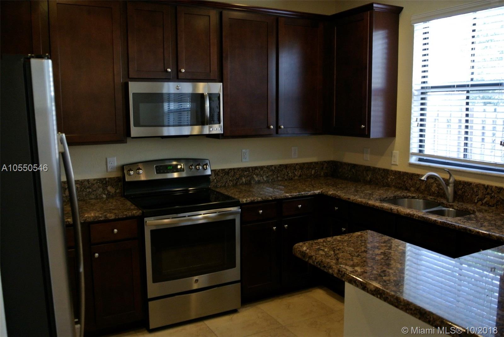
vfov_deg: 43.7
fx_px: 420
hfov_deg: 61.9
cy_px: 168
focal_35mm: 30
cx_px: 252
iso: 400
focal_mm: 11.4
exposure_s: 1/50
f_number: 3.5
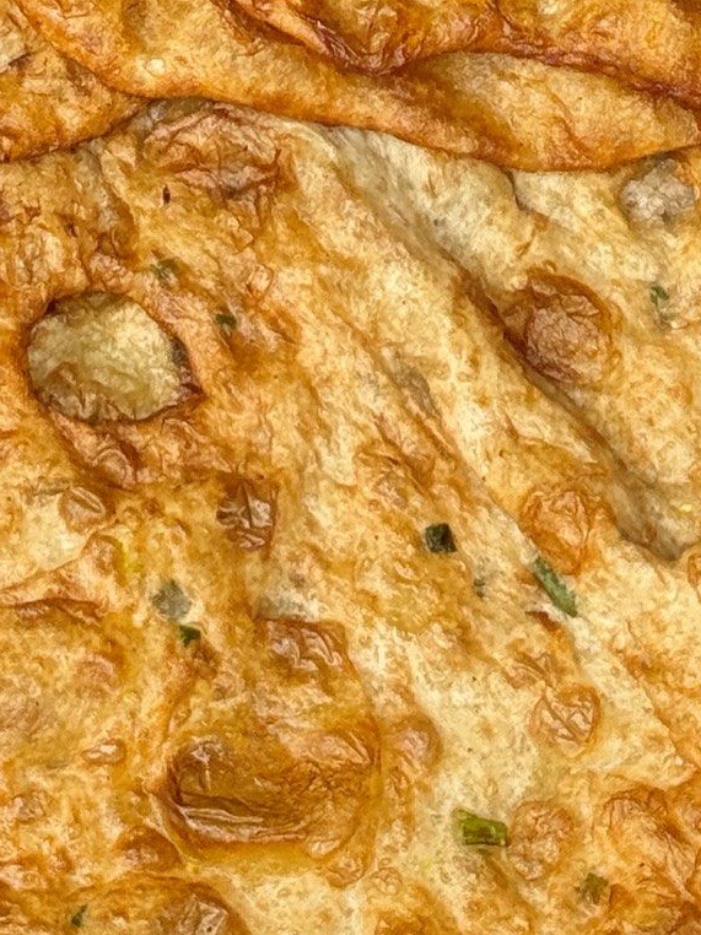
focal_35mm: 172
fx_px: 4647
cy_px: -318
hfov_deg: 8.6
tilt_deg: -53.1
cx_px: 192
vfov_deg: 11.2
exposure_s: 1/397
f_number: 1.78
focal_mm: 6.76
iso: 64
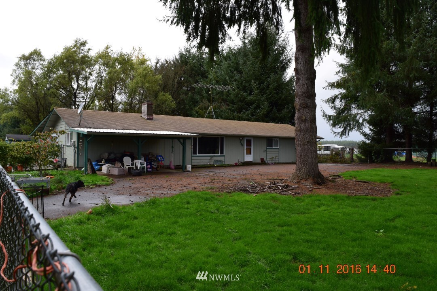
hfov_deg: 67.4
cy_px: 146
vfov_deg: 47.9
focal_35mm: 27
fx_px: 328
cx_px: 218
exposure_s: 1/200
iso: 400
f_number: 10
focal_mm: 18
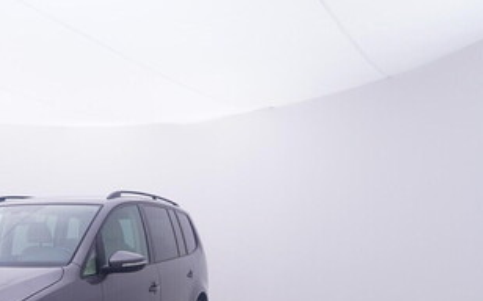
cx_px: 78
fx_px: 538
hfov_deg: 45.2
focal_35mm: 41
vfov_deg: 29.9
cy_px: 272
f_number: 5
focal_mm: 15
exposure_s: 1/80
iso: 200
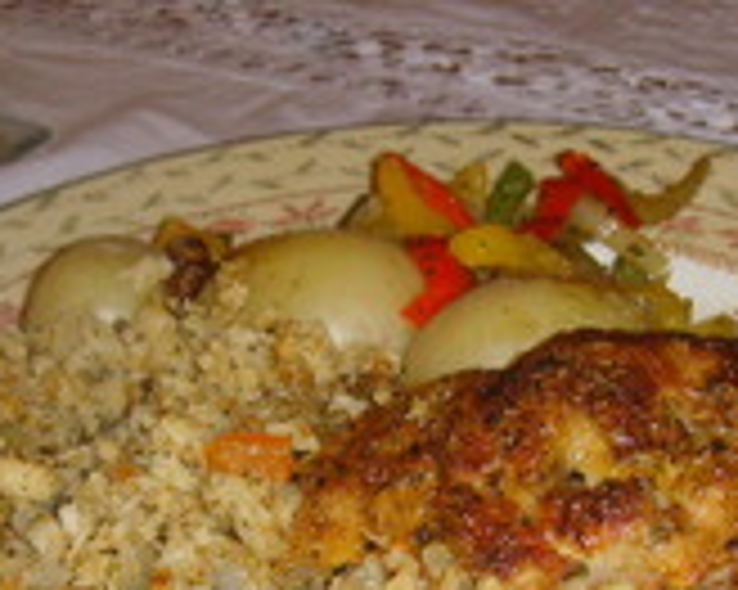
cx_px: 432
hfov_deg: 23.0
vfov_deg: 18.3
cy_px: 489
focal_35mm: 83
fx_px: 1812
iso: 200
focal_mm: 6.6
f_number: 3.5
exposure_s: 1/45
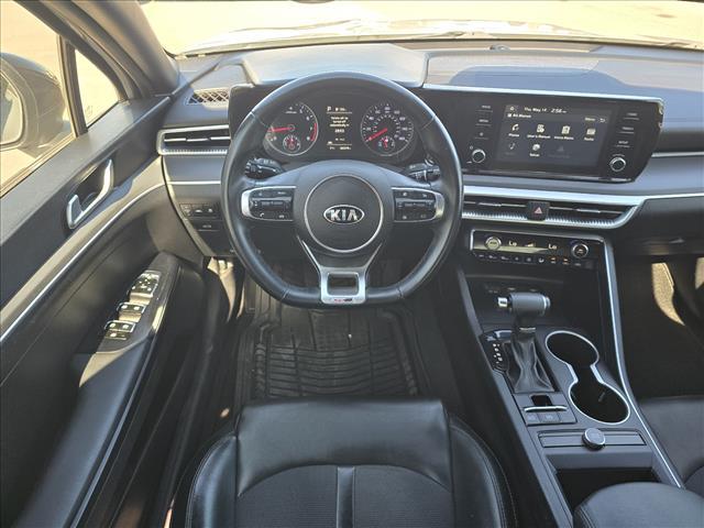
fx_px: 468
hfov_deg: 73.9
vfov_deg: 58.9
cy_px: 264
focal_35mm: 23
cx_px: 352
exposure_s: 1/182
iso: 160
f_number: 1.7
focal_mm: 6.3
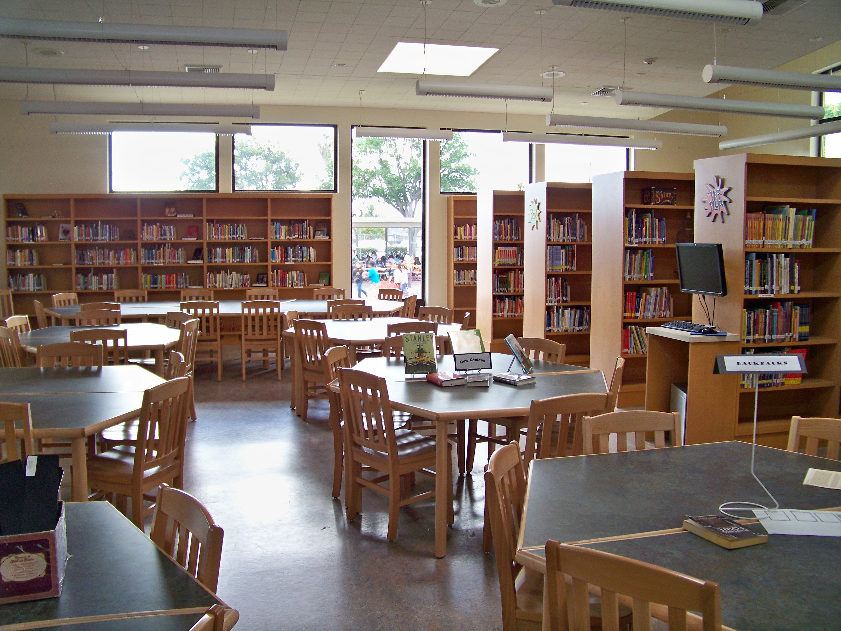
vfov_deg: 42.9
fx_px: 802
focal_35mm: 33
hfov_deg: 55.4
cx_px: 420
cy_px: 316
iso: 100
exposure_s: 1/30
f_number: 2.8
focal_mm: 5.85
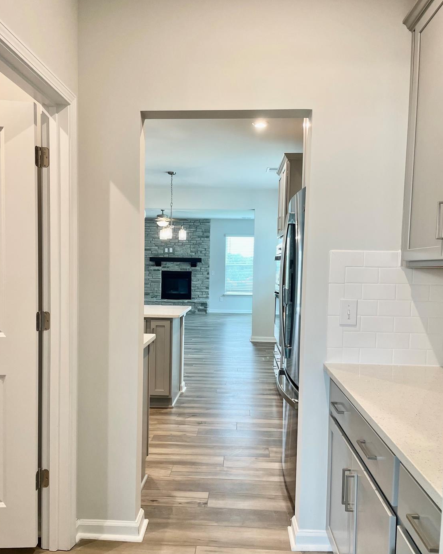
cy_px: 297
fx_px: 459
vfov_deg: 62.1
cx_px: 218
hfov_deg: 51.5
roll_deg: -1.7
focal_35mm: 28
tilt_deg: -1.9
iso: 100
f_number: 1.6
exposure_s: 1/120
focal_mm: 4.2
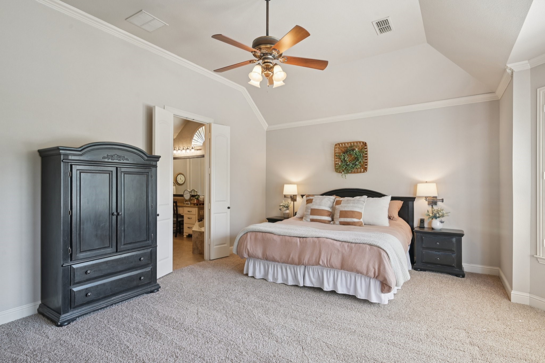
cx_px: 272
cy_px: 182
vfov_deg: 67.4
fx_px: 272
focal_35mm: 18
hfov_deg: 90.0
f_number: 8
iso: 400
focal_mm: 18
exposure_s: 1/13
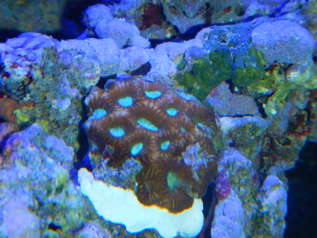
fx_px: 714
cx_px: 158
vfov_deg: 18.9
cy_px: 119
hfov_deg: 25.0
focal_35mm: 78
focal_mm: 14.1
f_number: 9.2
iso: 200
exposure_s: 1/30
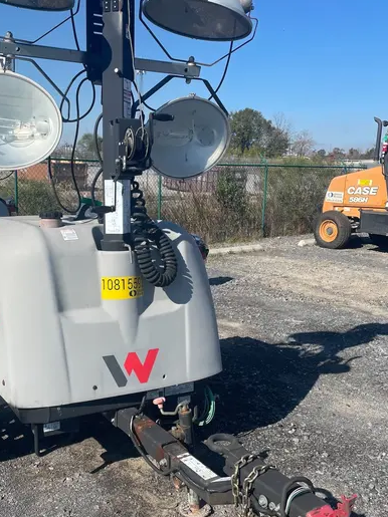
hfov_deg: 38.5
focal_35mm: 37
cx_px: 151
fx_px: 553
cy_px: 279
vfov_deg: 50.1
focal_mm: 4.2
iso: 32
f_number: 1.6
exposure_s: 1/3731
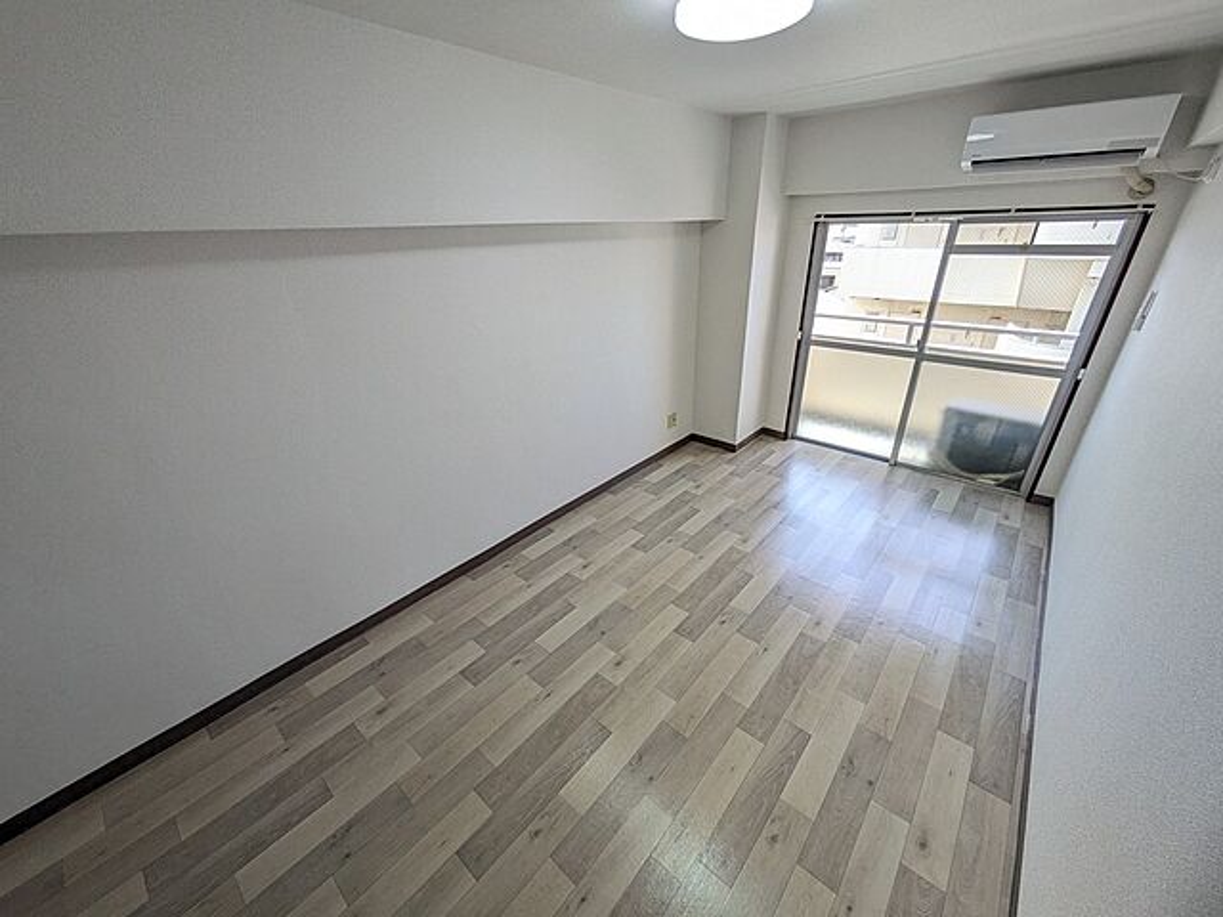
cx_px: 612
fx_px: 495
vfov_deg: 85.7
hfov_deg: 102.1
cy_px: 458
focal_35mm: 14
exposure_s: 1/182
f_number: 2.2
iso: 49
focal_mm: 1.83
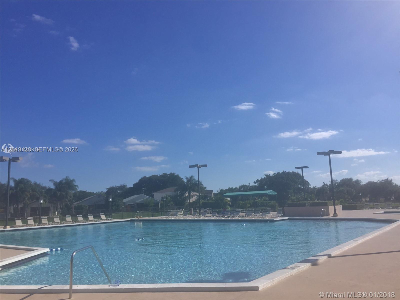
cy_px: 150
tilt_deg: +9.2
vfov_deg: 48.2
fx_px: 335
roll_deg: +1.9
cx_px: 200
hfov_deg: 61.7
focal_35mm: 29
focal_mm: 4.15
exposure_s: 1/3597
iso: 32
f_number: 2.2
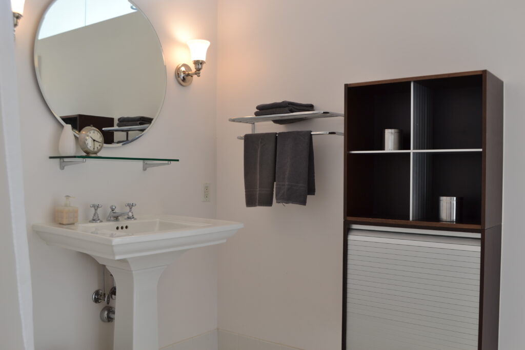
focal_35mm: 33
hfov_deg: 57.2
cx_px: 262
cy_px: 175
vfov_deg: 40.0
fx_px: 481
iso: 100
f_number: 5.6
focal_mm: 22
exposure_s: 1/8
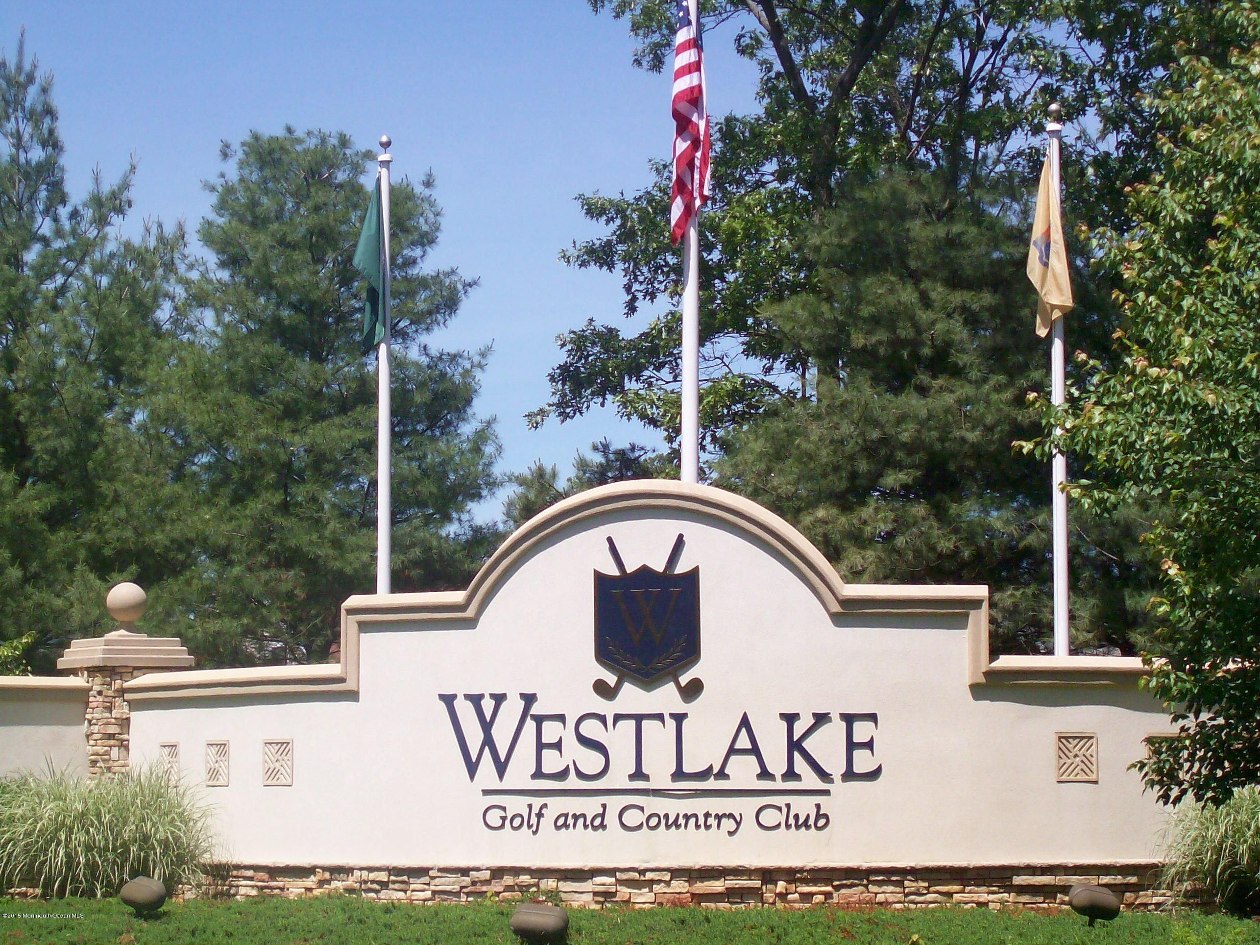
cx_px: 630
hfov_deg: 22.5
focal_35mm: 87
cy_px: 472
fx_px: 3166
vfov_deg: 17.0
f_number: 4.3
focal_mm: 14.3
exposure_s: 1/669
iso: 80
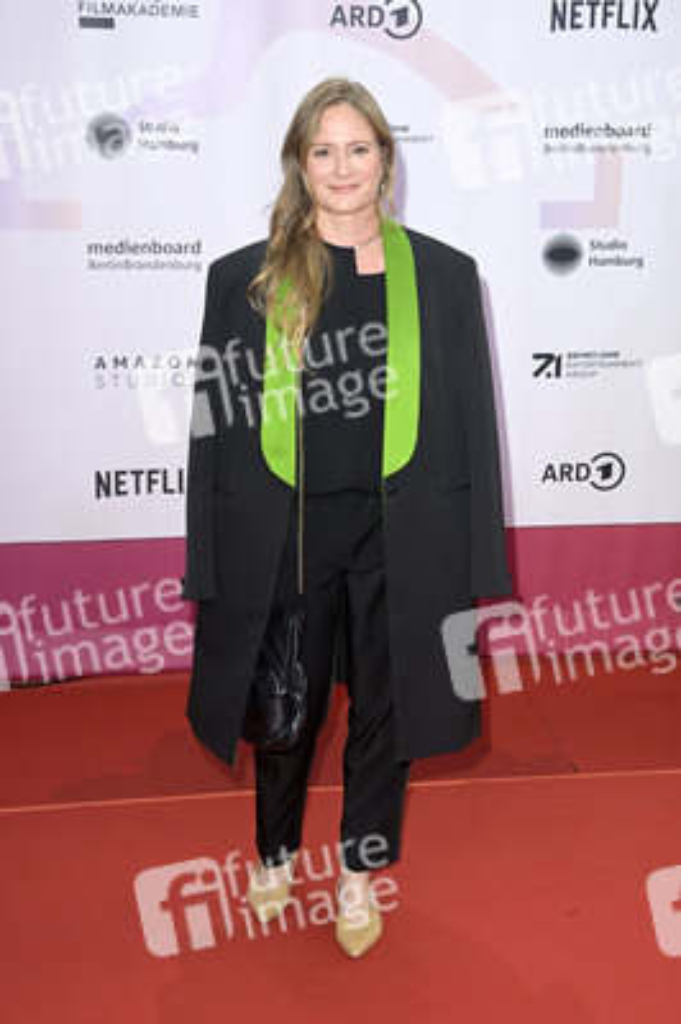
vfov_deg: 39.6
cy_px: 512
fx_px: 1421
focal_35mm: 50
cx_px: 340
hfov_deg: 26.9
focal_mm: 50
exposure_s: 1/250
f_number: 5.6
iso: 400
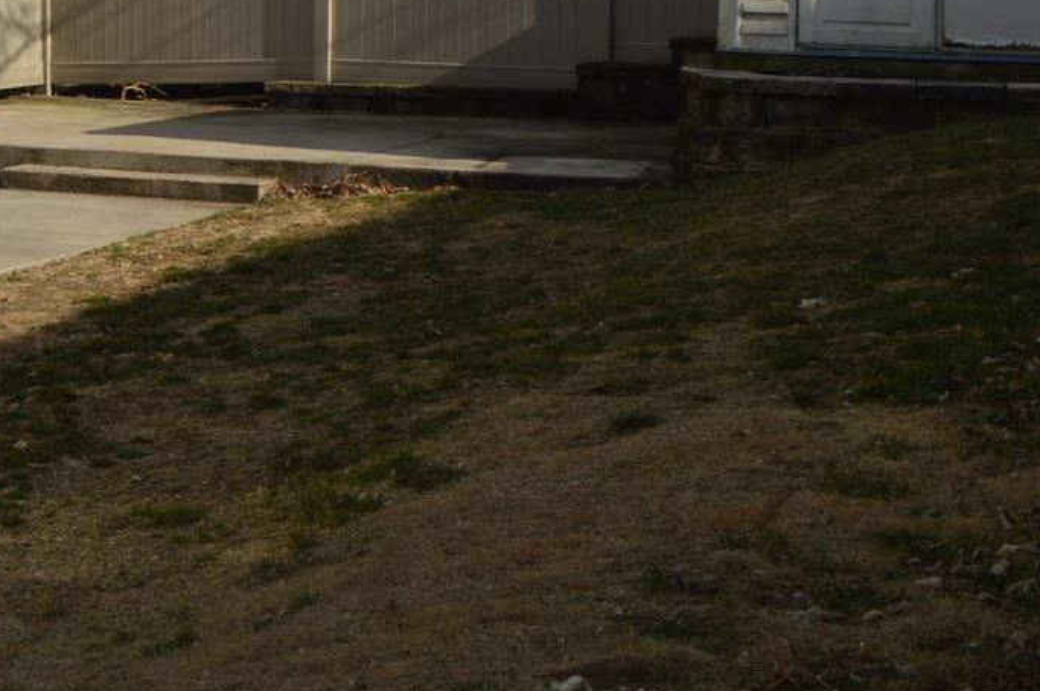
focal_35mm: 81
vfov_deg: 16.2
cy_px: -106
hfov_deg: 23.7
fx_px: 2338
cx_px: -65
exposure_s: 1/200
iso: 100
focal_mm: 18
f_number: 10
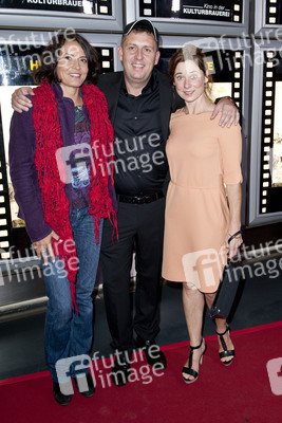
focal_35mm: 31
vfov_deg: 60.3
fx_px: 364
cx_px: 141
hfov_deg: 42.4
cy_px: 212
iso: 800
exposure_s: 1/125
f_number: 5
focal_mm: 31
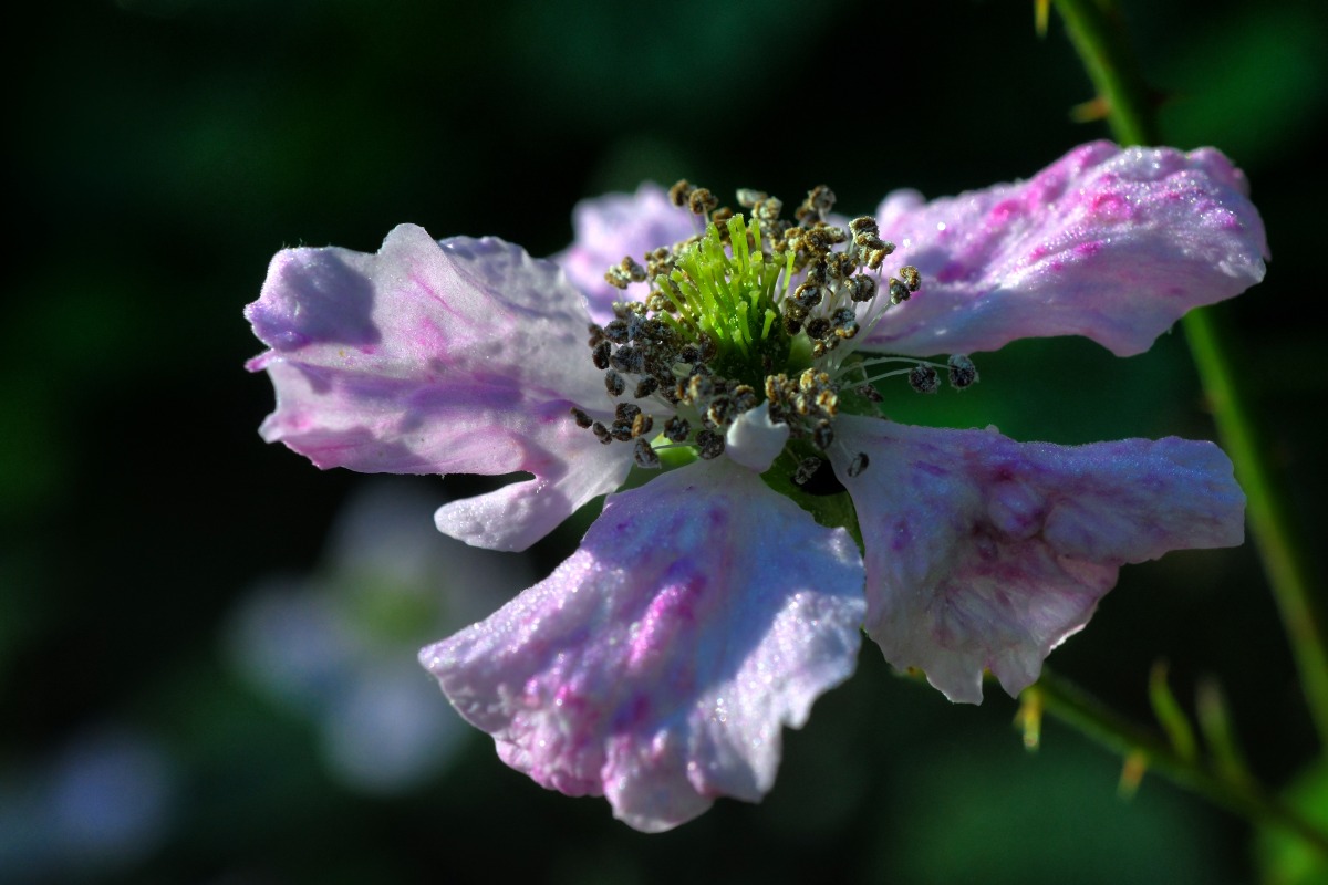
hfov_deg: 33.4
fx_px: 2213
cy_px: 442
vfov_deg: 22.6
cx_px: 664
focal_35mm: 60
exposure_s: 1/500
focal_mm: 60
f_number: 11
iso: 1000
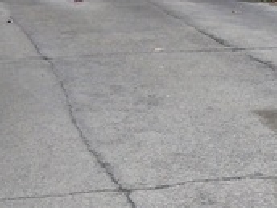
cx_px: 271
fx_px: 928
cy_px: 97
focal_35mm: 116
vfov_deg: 12.8
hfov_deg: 16.6
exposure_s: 1/30
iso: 100
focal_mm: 4.4
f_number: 3.4
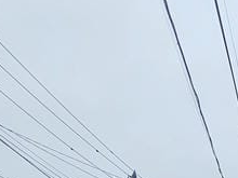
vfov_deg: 16.9
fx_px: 488
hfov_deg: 17.6
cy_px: 325
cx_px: 497
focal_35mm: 71
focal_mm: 2.2
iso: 50
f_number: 2.2
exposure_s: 1/2490
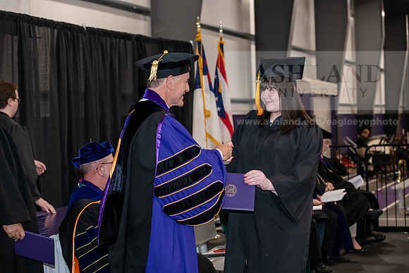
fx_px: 795
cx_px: 204
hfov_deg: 28.8
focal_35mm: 70
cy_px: 136
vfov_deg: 19.5
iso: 2500
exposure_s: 1/200
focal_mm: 70
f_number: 5
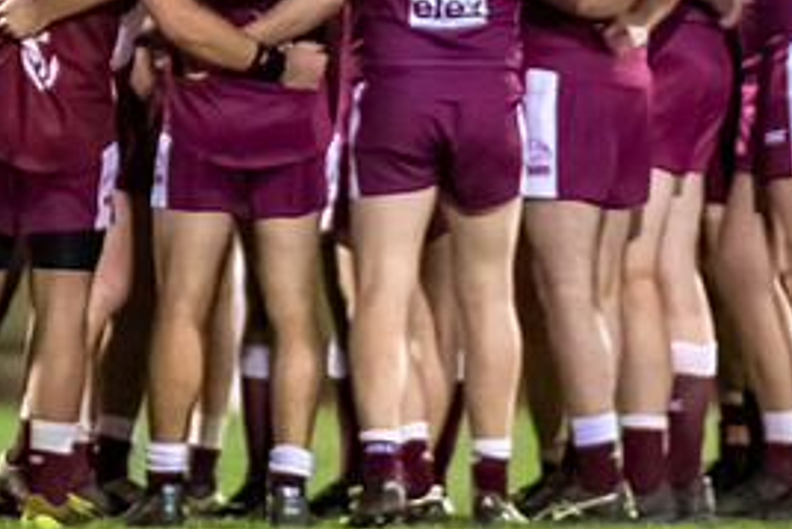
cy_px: 82
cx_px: 281
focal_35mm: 1563
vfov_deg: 0.9
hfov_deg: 1.3
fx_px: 34403
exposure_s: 1/1000
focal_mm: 300
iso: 10000
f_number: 2.8
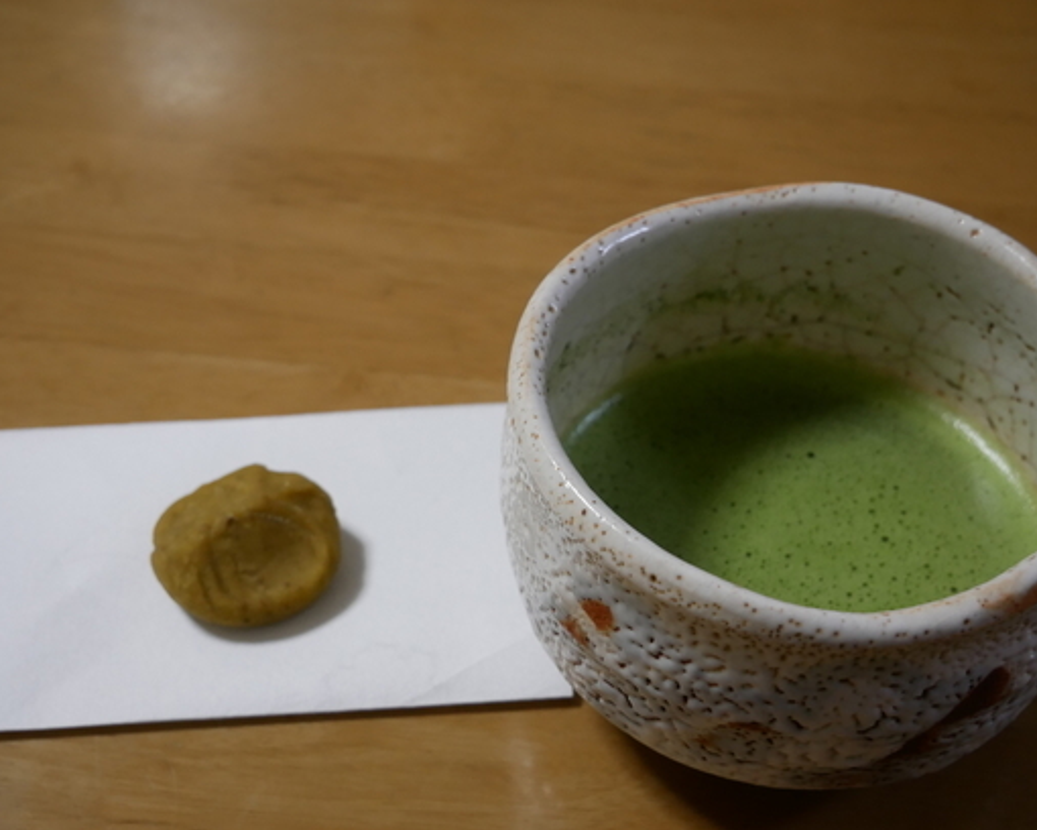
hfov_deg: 40.3
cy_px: 457
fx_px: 1412
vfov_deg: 32.7
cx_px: 547
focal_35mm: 46
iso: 1000
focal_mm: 20
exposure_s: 1/60
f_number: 4.1
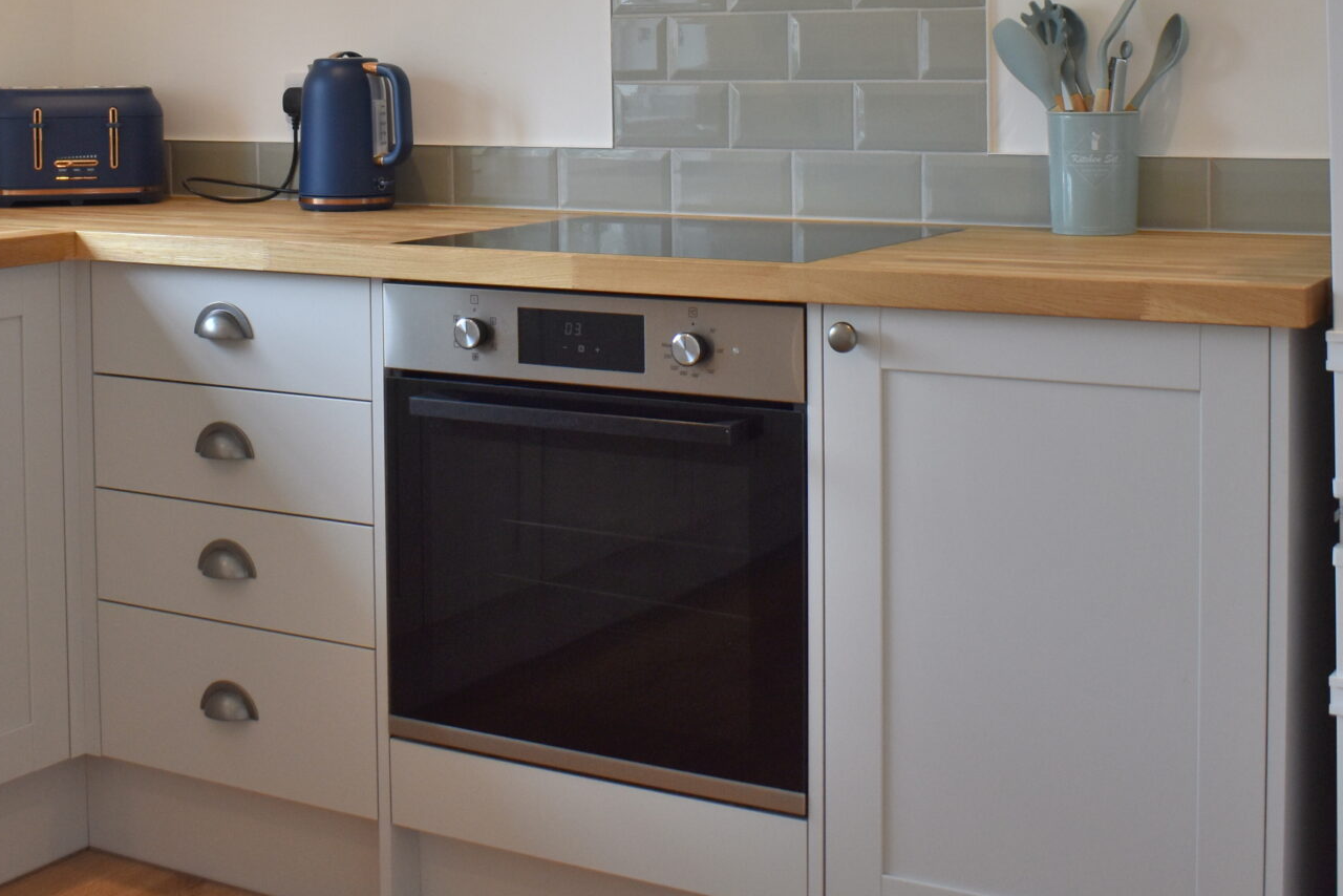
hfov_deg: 36.8
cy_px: 88
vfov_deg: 24.4
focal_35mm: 54
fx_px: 2015
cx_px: 562
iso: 400
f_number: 3.5
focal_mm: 18
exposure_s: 1/250
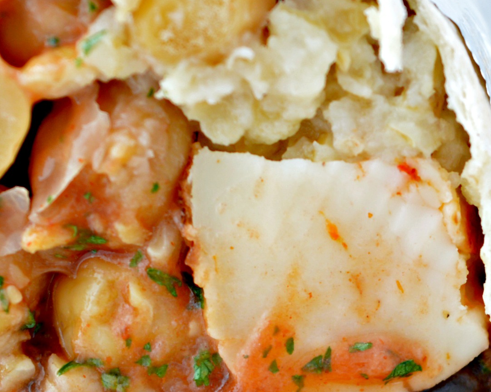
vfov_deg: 6.5
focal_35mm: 238
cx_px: 362
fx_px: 3464
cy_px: 316
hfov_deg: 8.1
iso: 200
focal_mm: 55
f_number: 5.6
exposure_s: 1/60
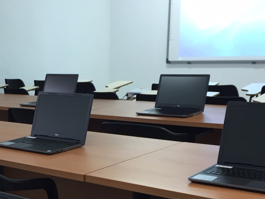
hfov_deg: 29.3
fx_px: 490
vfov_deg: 22.2
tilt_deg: -16.3
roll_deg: +2.0
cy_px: 194
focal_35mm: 64
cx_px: 40
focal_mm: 4.15
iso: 80
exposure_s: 1/33
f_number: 2.2
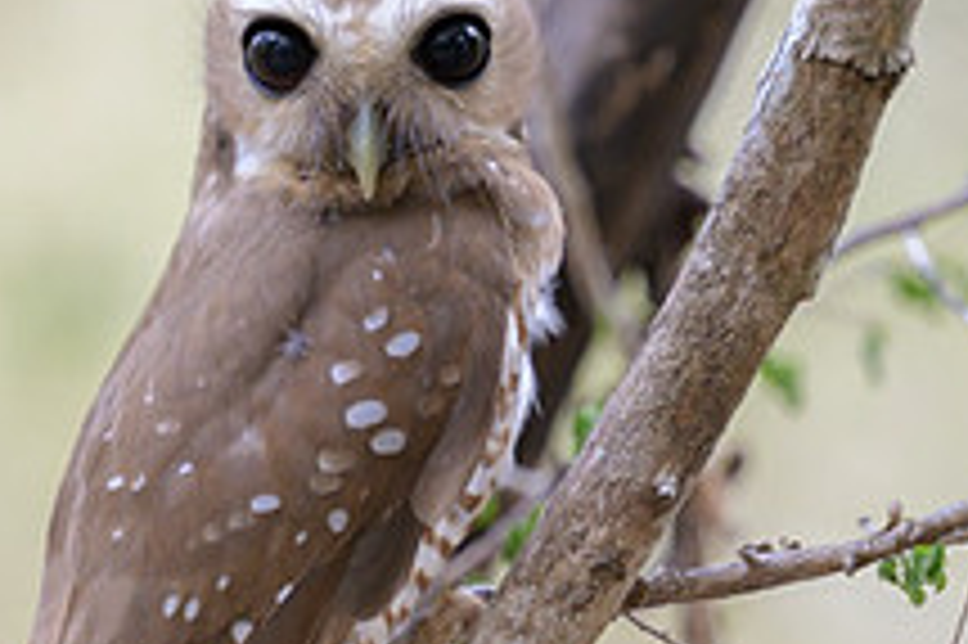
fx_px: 28936
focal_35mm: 1077
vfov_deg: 1.3
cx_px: 504
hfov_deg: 1.9
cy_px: 320
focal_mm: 400
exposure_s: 1/1250
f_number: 2.8
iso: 1600
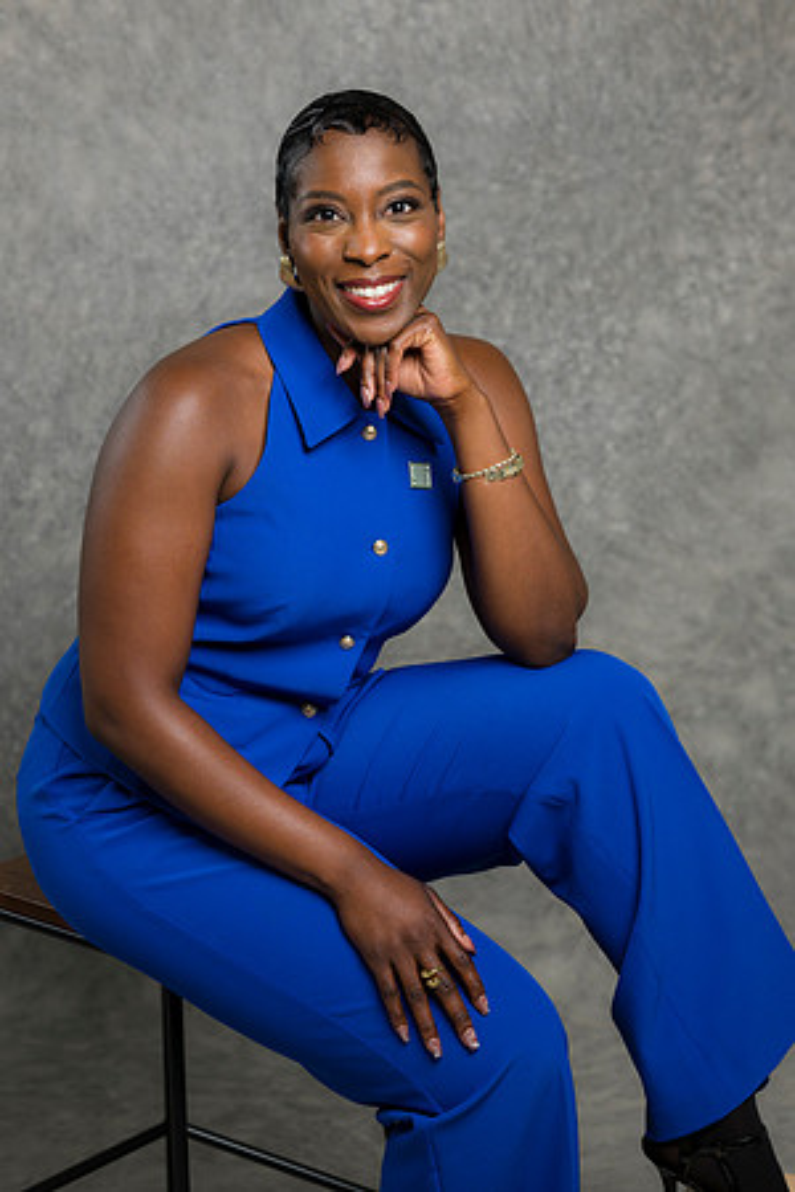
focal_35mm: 85
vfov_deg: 23.9
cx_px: 398
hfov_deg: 16.1
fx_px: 2815
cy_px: 596
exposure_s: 1/200
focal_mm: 85
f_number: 5
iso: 125
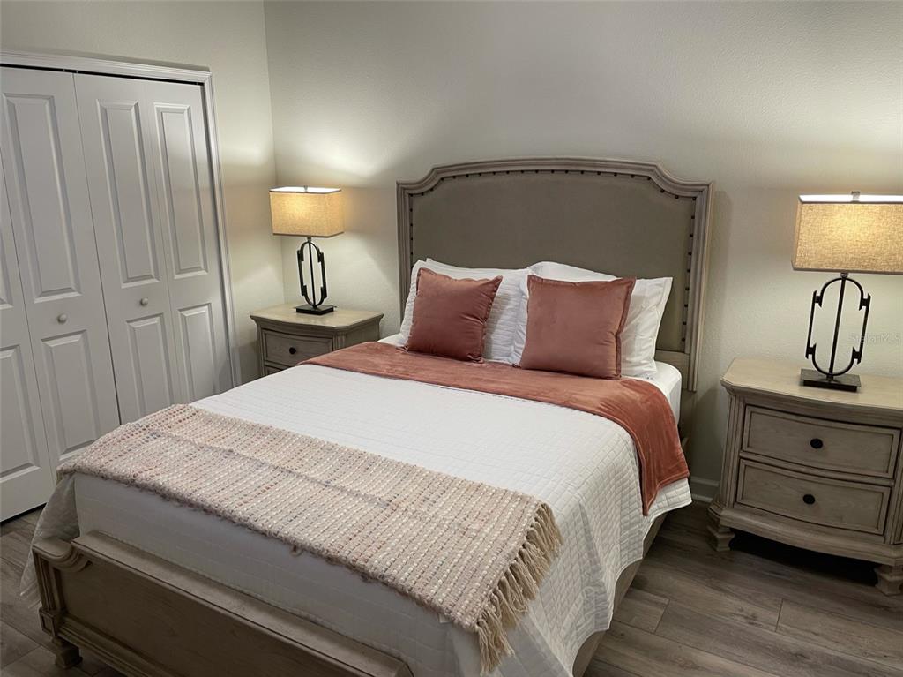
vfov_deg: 53.0
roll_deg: +0.5
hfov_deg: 67.3
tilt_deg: -14.6
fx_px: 678
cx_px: 452
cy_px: 338
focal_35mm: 26
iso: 80
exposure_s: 1/60
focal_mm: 4.2
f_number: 1.6
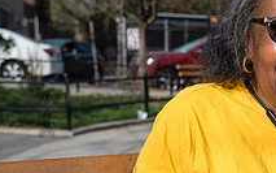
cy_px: 114
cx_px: 295
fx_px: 729
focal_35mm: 97
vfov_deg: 13.5
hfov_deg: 20.5
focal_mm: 35
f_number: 4.5
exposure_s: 1/1250
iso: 200
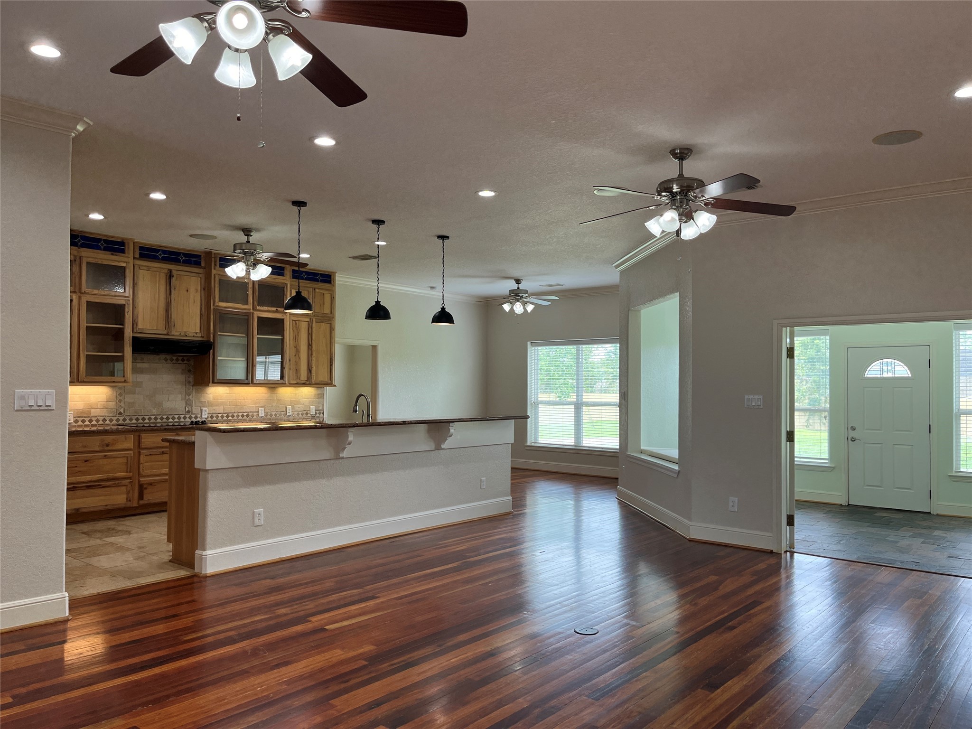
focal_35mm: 26
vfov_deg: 53.1
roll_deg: +0.0
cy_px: 364
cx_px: 486
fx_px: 730
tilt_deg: +0.8
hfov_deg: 67.3
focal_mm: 5.1
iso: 64
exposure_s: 1/120
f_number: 1.6
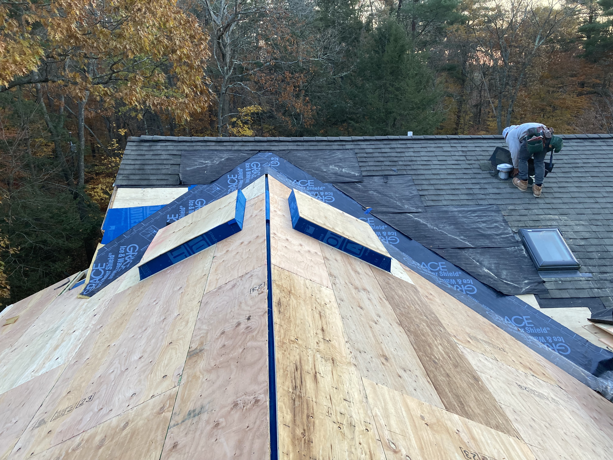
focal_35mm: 28
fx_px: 496
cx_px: 306
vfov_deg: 49.7
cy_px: 230
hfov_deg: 63.4
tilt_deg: -17.0
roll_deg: -0.2
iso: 80
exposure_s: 1/61
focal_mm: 3.99
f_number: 1.8
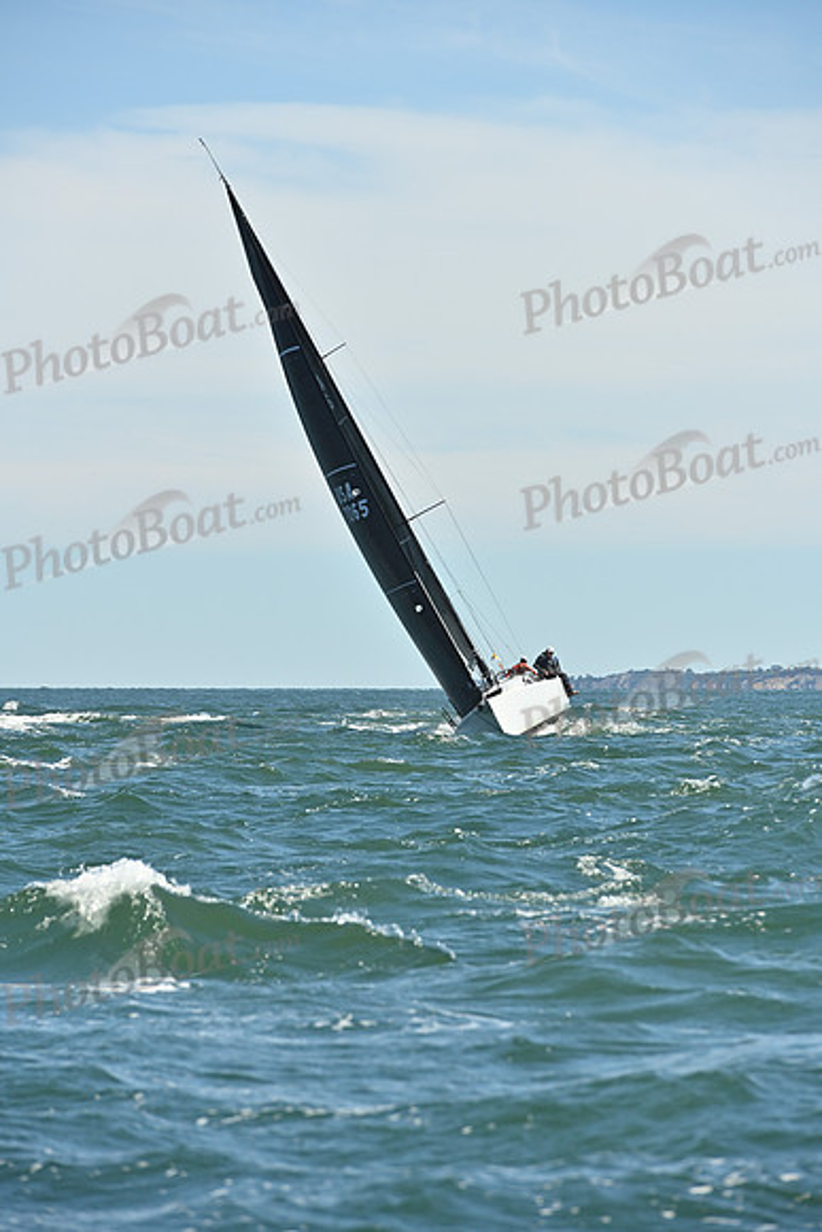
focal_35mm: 200
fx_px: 6845
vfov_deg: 10.3
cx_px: 411
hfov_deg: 6.9
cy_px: 616
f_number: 7.1
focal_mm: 200
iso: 320
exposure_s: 1/1600
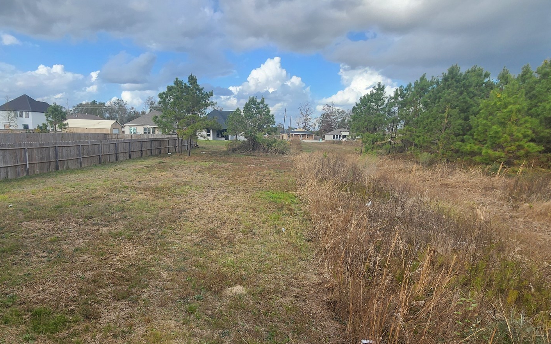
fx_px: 300
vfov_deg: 59.0
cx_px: 211
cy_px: 211
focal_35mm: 20
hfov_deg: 83.6
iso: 50
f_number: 2.2
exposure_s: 1/1139
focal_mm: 2.2
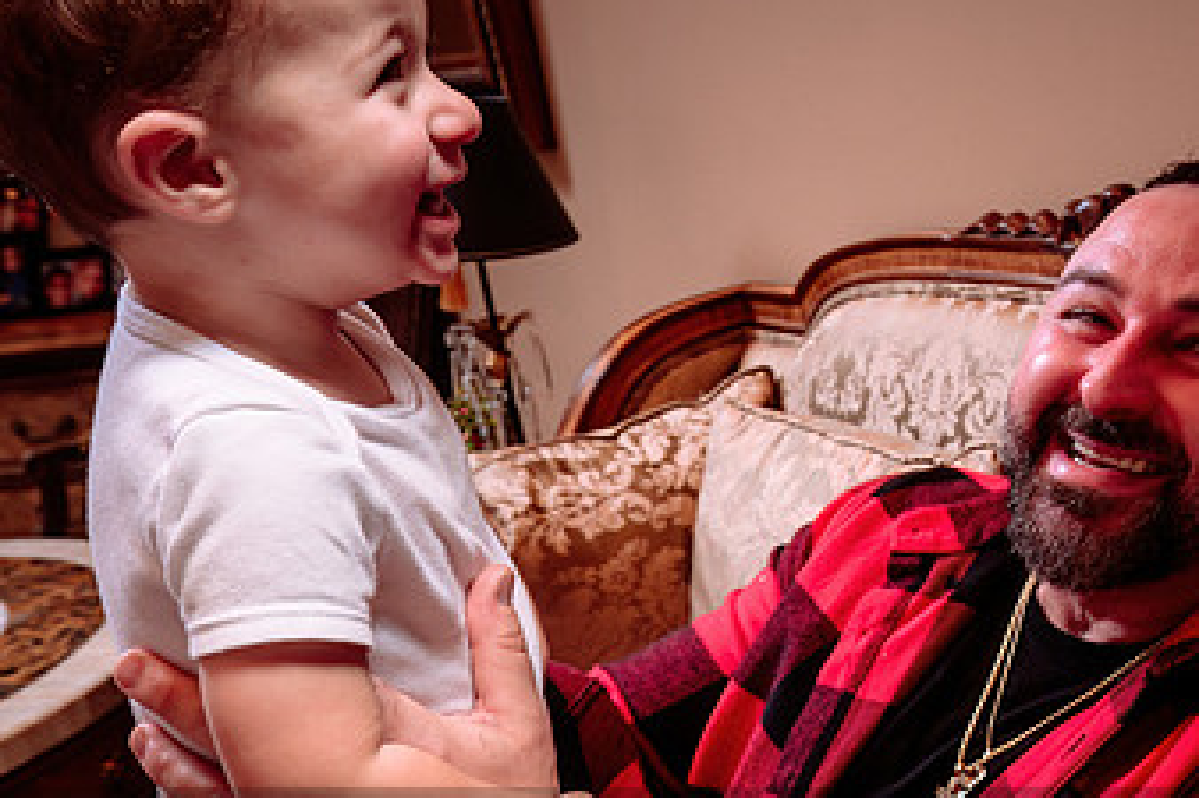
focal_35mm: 52
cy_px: 578
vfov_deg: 25.7
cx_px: 953
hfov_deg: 36.9
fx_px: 1731
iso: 200
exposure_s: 1/60
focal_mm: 24
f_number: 5
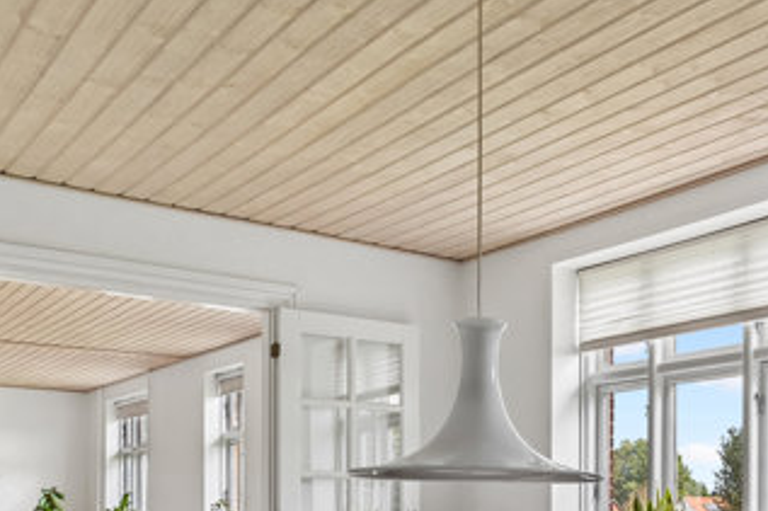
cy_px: 519
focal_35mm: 48
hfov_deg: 38.9
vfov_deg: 26.4
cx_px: 657
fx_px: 1023
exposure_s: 1/8
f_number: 8
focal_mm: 19
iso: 200
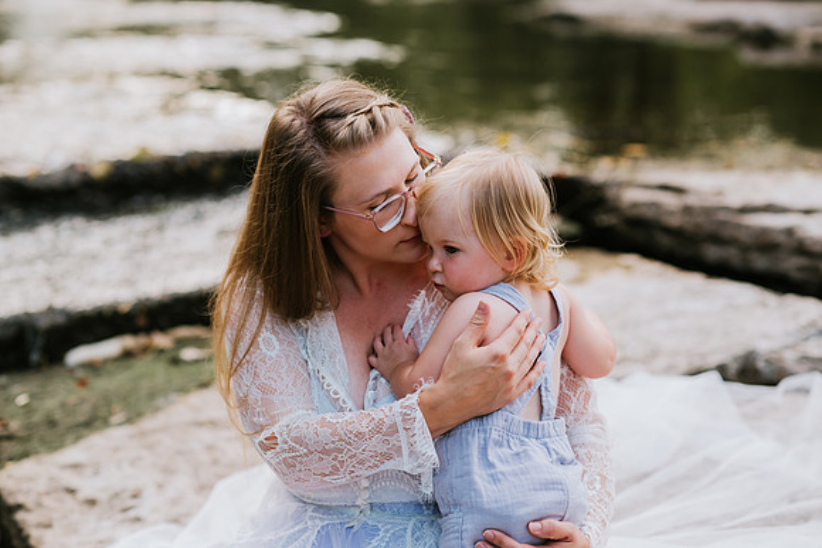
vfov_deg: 16.1
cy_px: 274
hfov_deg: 23.9
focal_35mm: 85
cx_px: 411
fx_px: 1941
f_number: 2.8
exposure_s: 1/800
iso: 500
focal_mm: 85
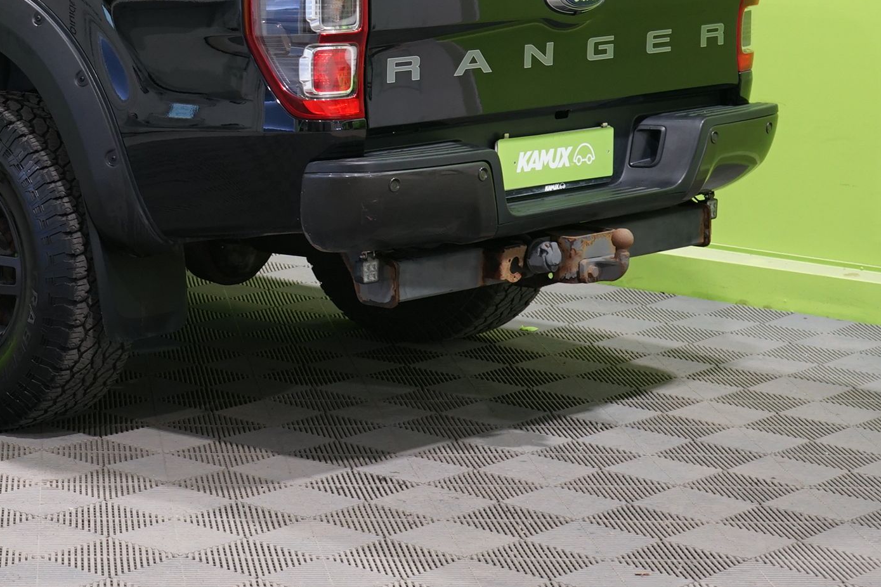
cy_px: 23
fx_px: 2325
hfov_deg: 20.9
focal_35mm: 95
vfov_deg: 14.2
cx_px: 45
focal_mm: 44
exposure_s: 1/10
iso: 640
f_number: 7.1
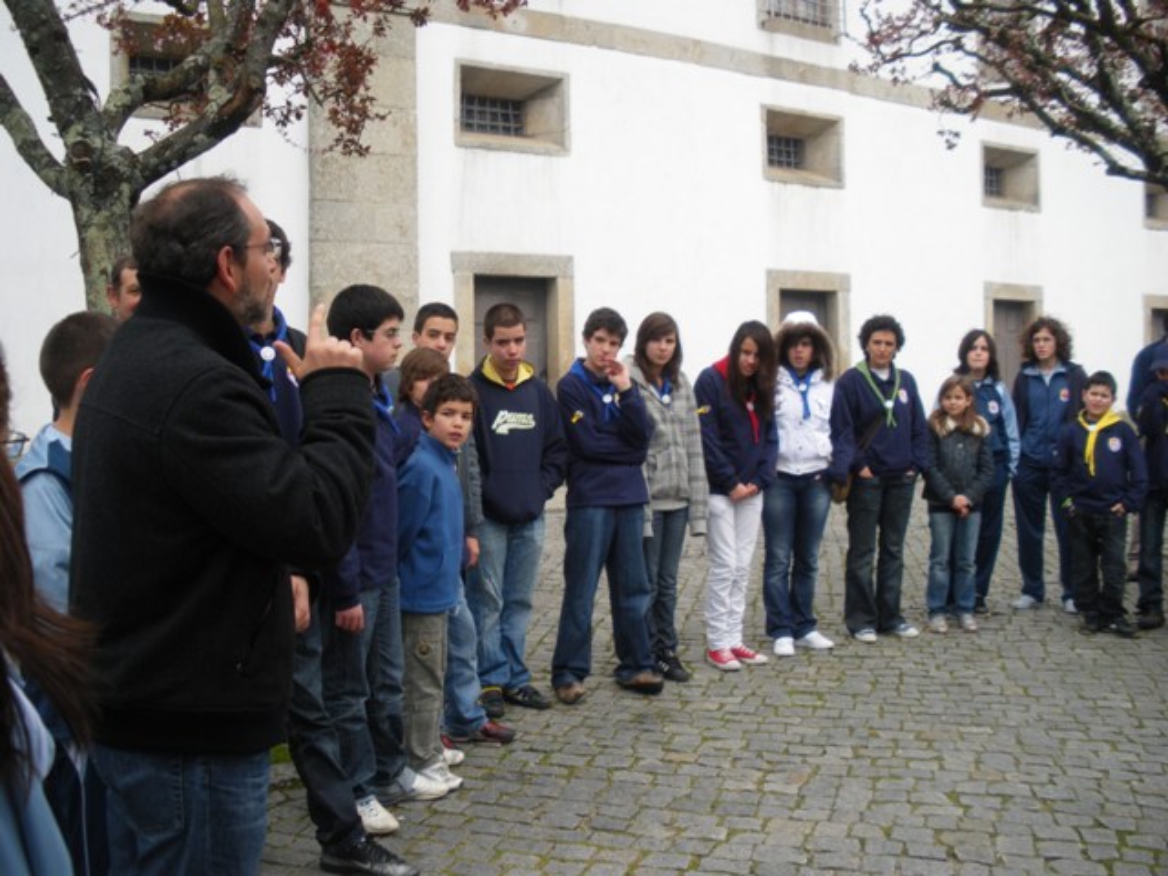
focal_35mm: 36
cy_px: 438
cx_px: 584
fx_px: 1215
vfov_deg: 39.7
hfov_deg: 51.4
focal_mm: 6.3
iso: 64
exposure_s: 1/125
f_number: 3.5
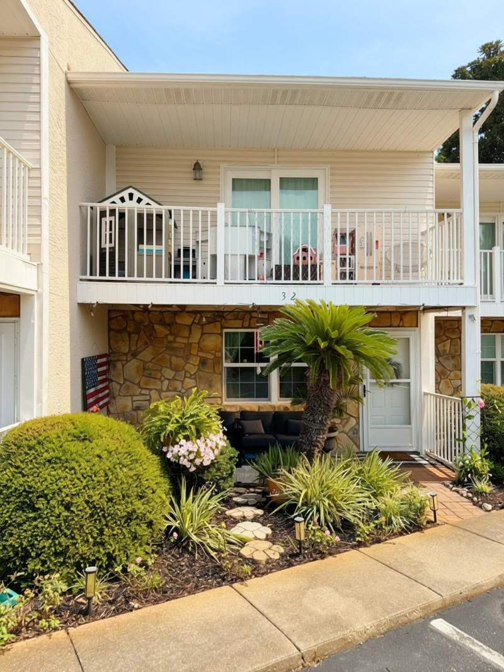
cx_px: 252
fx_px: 466
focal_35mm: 24
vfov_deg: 71.6
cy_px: 336
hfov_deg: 56.8
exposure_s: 1/3802
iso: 80
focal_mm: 6.76
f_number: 1.78
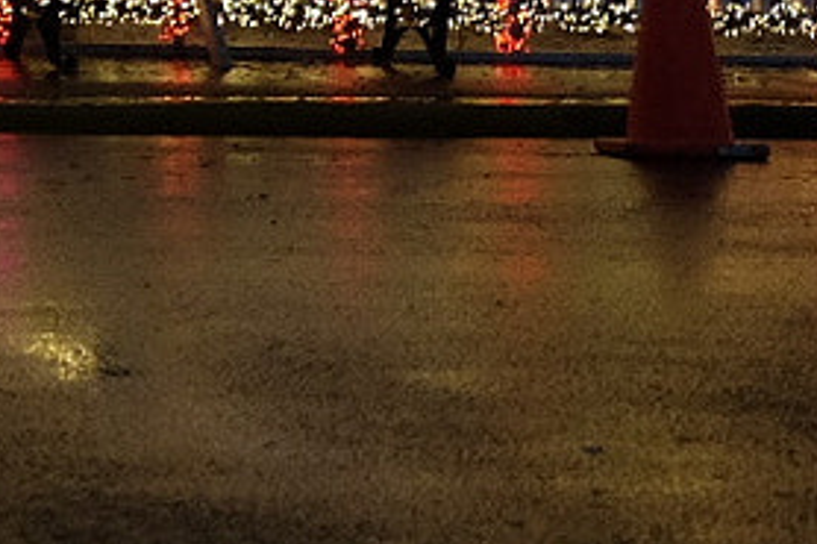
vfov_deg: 7.7
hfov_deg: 11.2
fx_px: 3788
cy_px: -660
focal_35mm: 167
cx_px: -820
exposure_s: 1/60
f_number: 2.8
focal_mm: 19.6
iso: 800
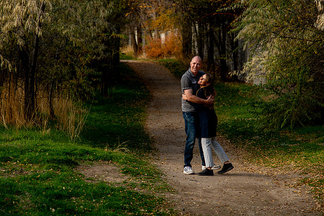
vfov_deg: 10.8
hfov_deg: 16.2
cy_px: 84
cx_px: 162
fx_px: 1135
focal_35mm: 126
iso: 400
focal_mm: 98
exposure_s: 1/400
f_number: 4.5
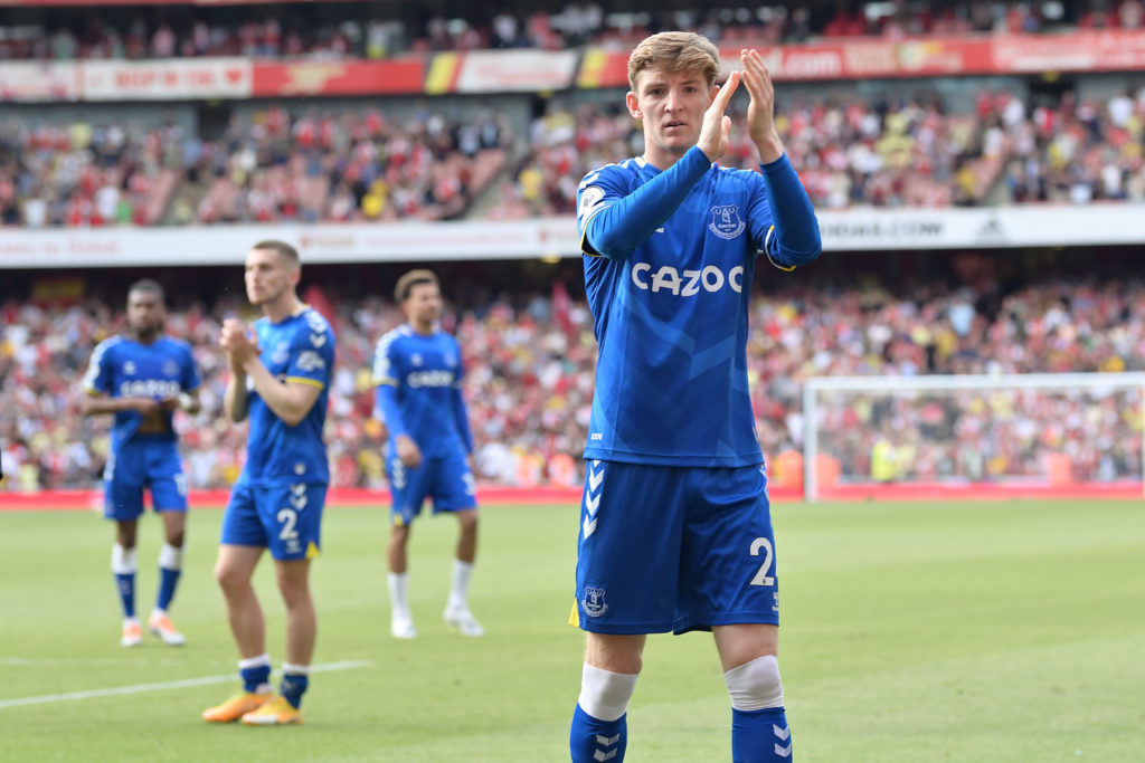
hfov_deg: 19.5
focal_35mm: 105
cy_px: 382
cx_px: 572
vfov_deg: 13.0
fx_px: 3340
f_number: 3.5
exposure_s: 1/500
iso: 400
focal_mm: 105
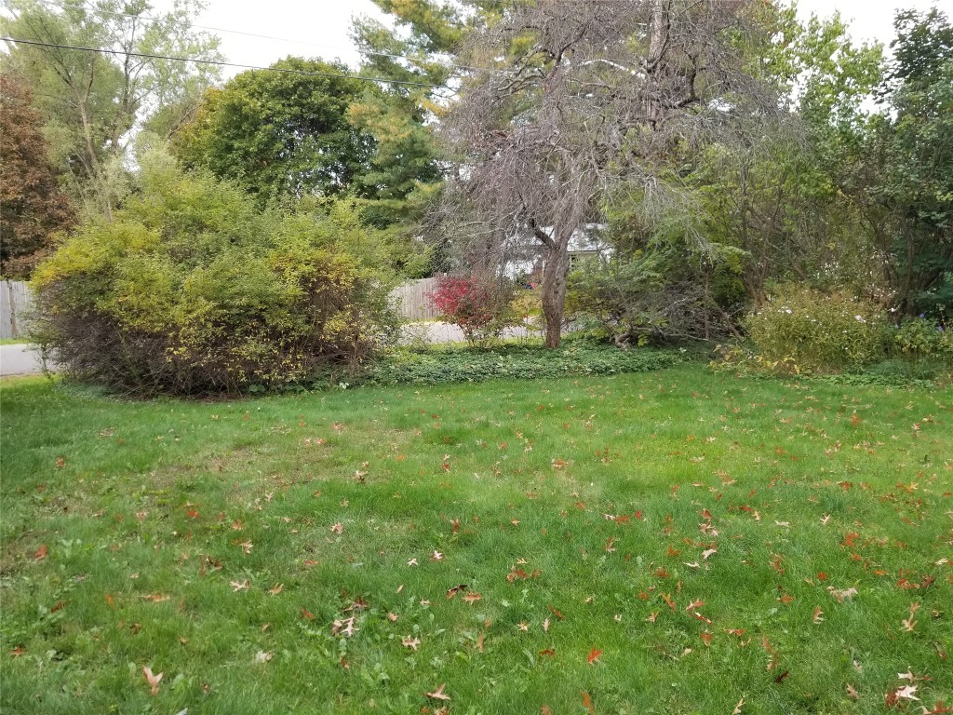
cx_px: 476
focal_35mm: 26
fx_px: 716
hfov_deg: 67.3
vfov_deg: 53.1
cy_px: 358
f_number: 1.7
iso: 64
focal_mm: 4.25
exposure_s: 1/100
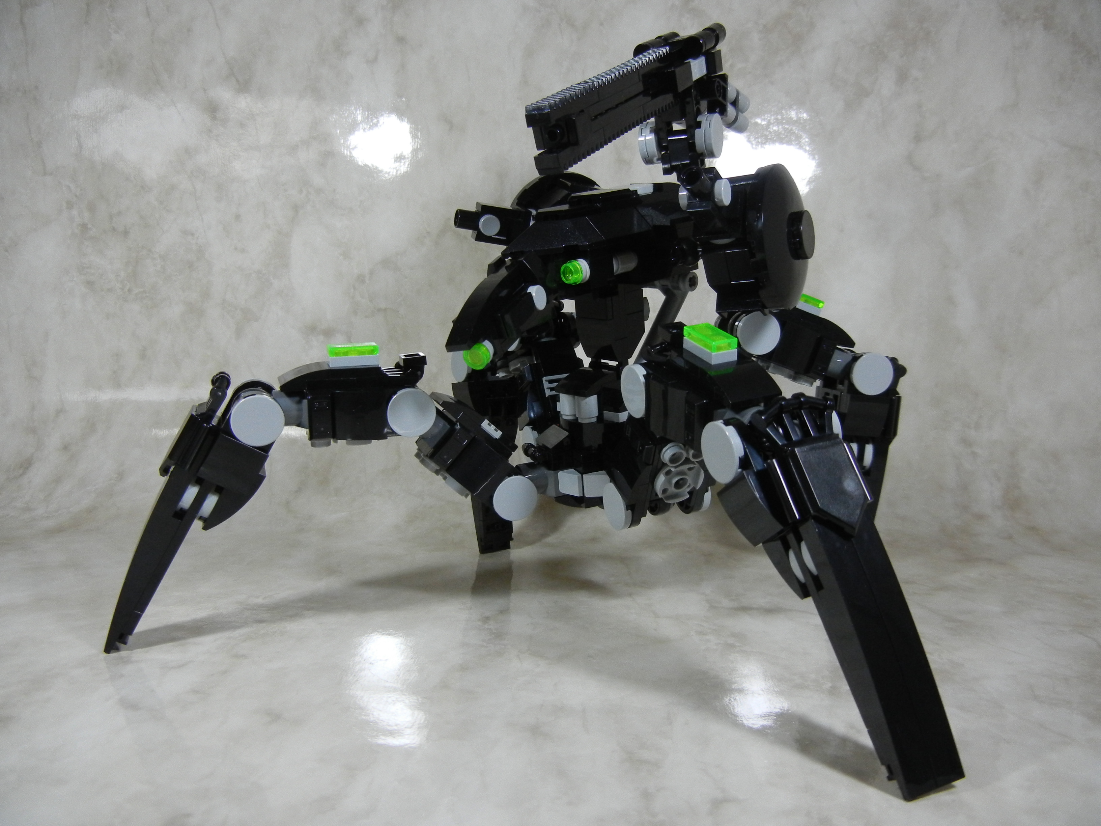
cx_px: 550
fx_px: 954
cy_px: 413
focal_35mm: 30
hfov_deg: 60.0
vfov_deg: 46.8
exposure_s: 1/87.6
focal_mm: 5.4
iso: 400
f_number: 3.5
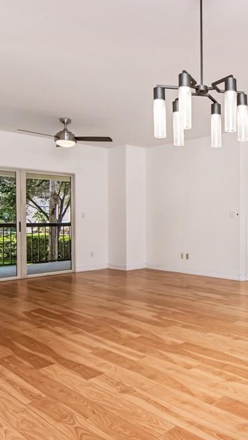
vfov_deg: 70.2
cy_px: 220
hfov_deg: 38.5
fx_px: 314
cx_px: 246
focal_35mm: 27
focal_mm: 11
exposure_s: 1/200
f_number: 7.1
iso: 640
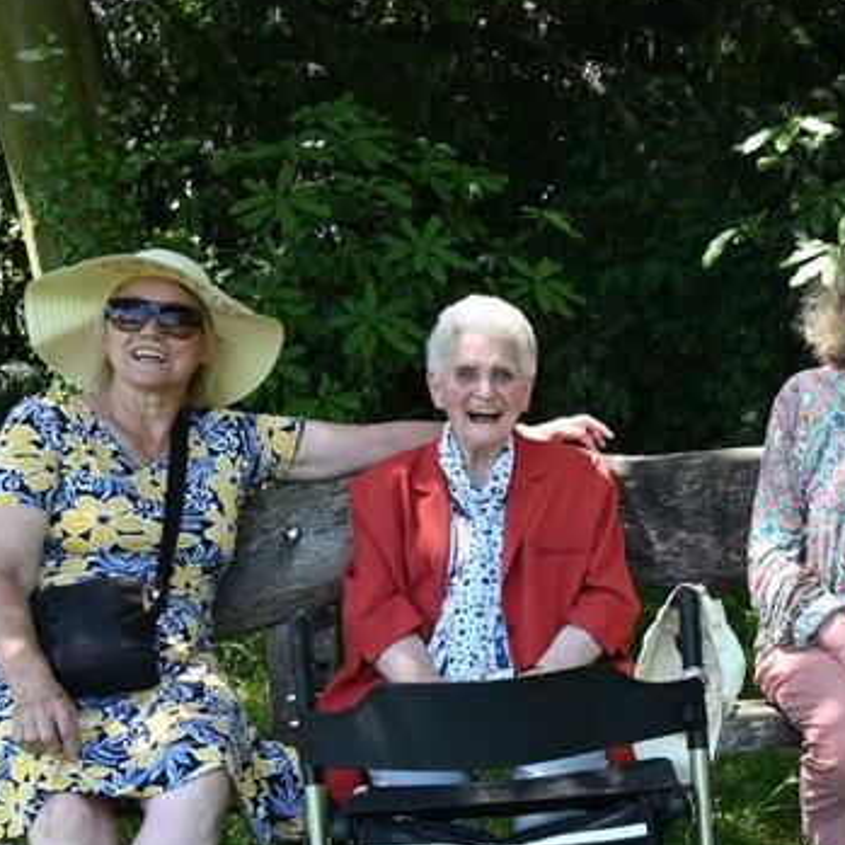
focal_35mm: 70
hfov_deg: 23.3
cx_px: 915
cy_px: 669
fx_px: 1933
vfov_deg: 24.3
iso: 220
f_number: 4
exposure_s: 1/250
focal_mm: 19.5
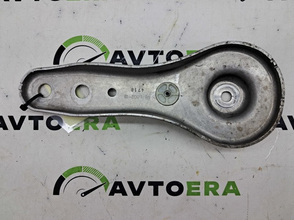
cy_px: 110
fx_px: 229
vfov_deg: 51.3
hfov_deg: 65.4
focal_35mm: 27
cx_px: 147
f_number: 1.8
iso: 50
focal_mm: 4
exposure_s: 1/120
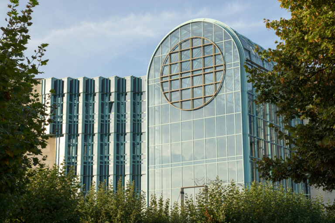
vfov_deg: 20.2
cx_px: 168
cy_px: 112
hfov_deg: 29.9
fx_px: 628
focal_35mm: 68
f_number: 8
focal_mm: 45
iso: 100
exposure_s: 1/200
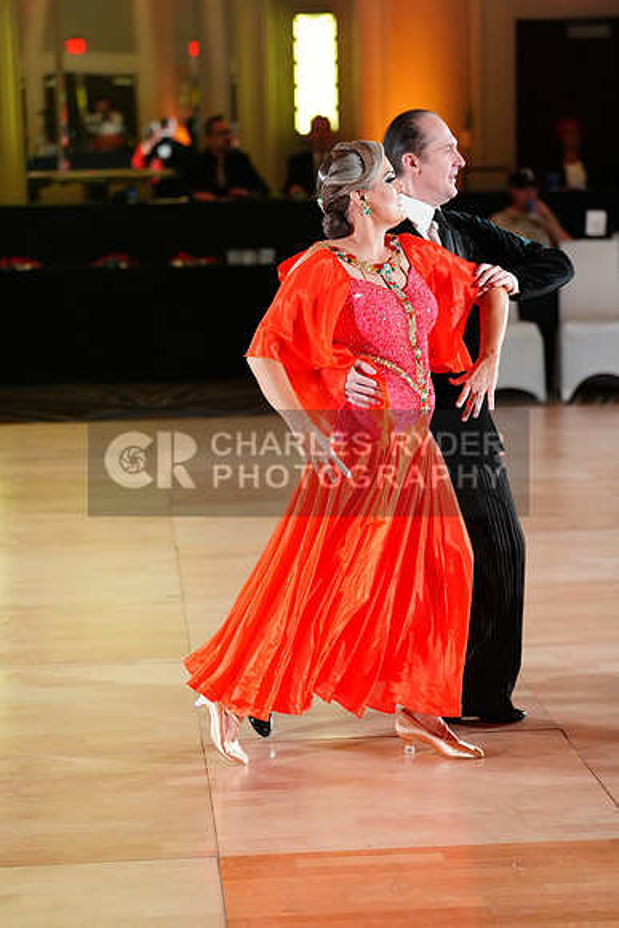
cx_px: 310
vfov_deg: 23.4
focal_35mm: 87
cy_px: 464
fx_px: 2242
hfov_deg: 15.7
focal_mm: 87
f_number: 2.8
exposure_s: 1/400
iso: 3200
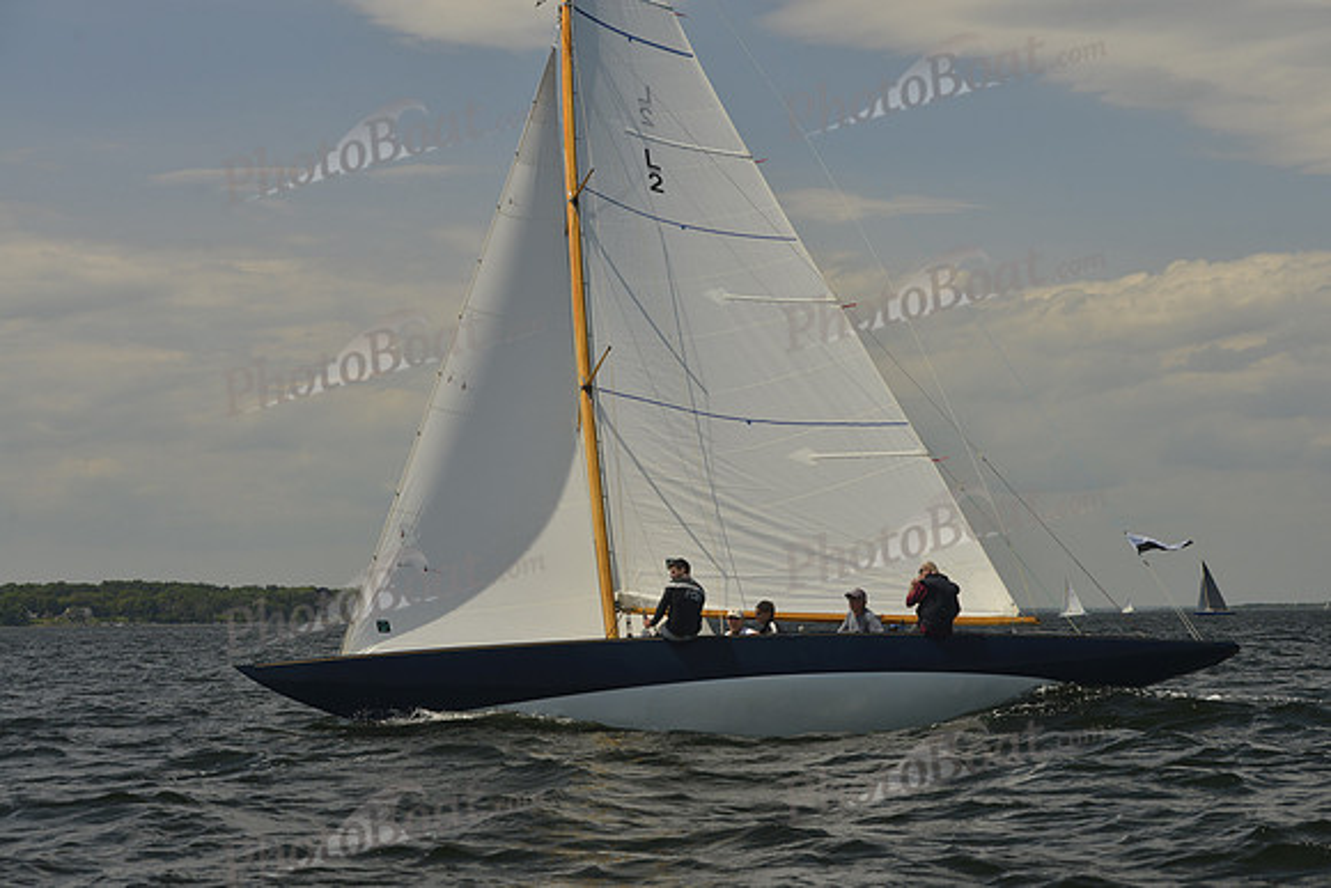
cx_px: 666
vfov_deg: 19.5
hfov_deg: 28.8
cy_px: 444
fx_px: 2589
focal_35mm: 70
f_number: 9
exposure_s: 1/800
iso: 280
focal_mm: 70
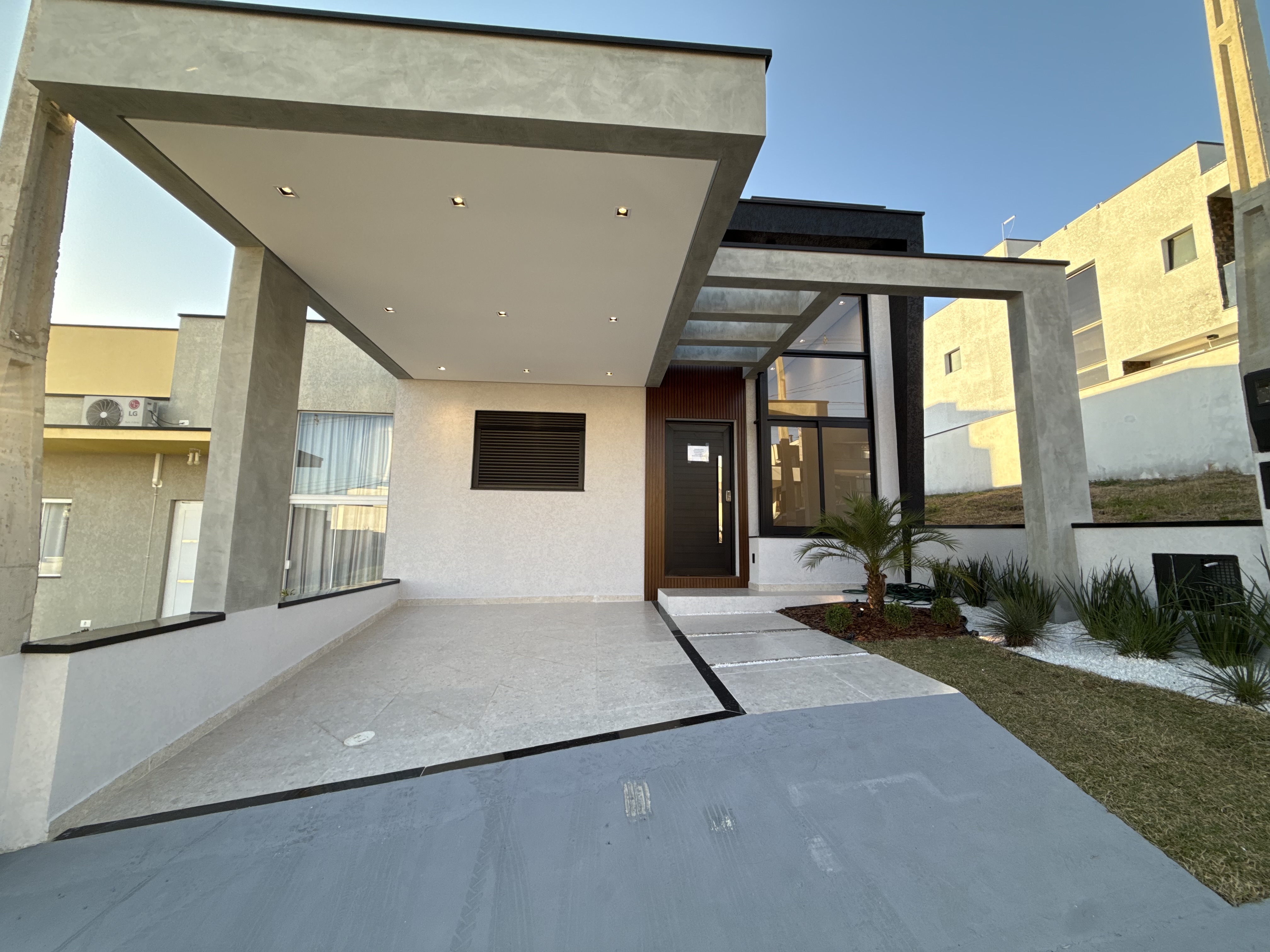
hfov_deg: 102.1
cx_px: 635
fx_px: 514
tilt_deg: +7.2
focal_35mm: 14
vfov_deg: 85.7
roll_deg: -0.5
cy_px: 476
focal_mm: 2.22
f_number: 2.2
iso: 50
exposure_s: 1/217
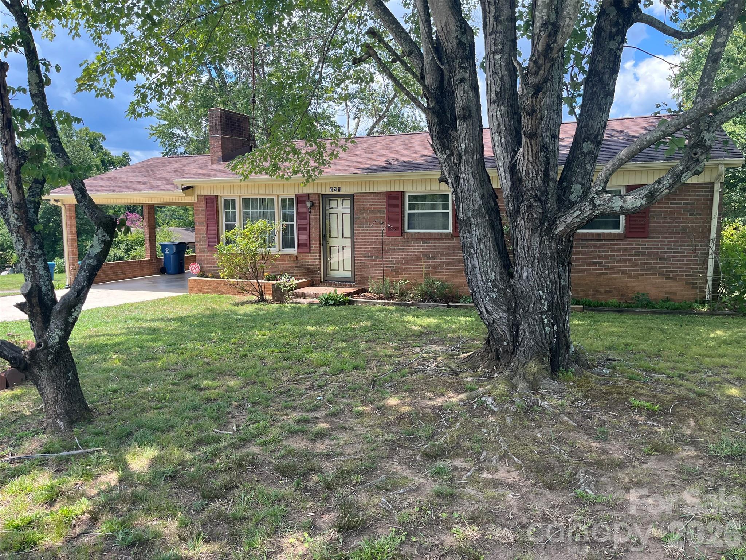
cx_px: 373
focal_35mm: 26
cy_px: 280
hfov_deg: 67.3
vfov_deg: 53.1
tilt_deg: -5.6
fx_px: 560
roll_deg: +1.2
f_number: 1.6
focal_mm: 5.1
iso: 50
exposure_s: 1/777
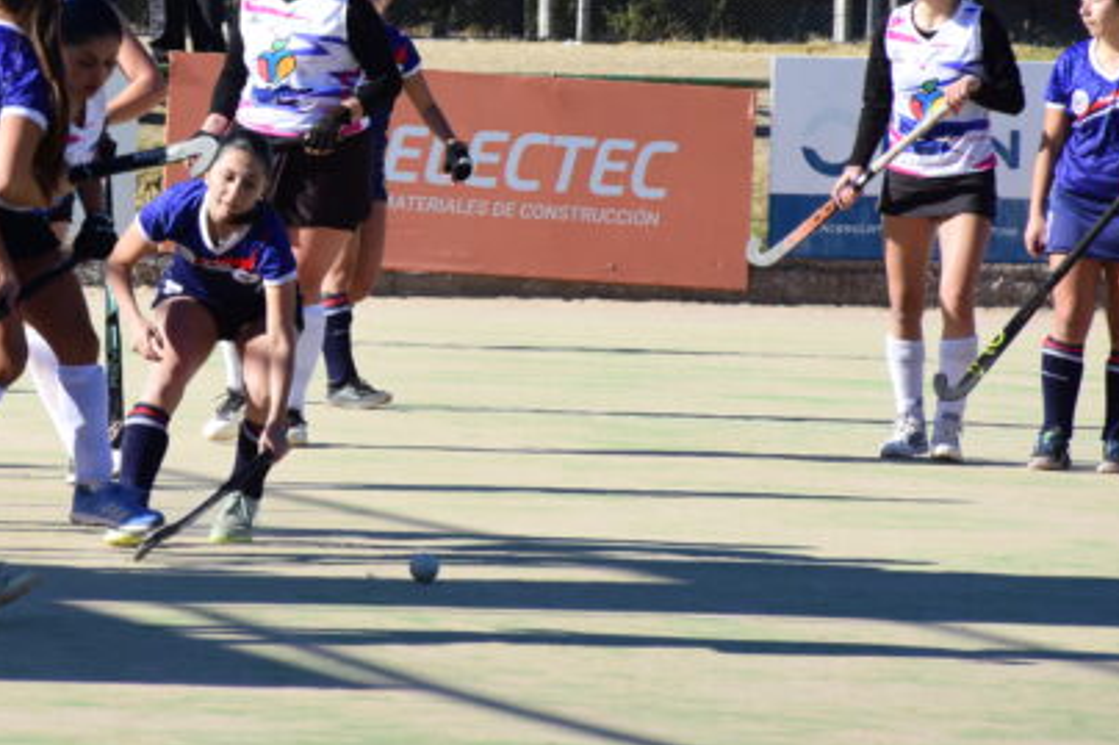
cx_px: 75
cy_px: 197
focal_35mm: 348
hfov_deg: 5.9
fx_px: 10812
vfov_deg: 3.9
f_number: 9
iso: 640
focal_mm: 122
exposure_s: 1/1250
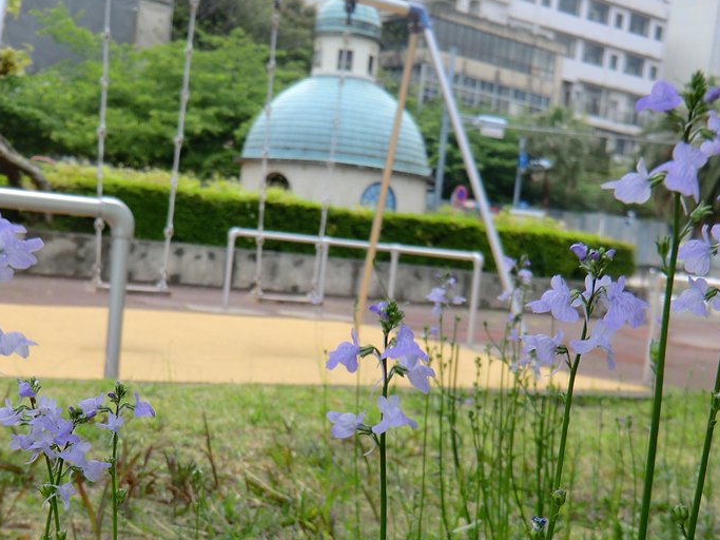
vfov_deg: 28.2
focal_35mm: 51
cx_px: 364
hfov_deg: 37.5
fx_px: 1061
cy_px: 397
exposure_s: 1/320
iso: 64
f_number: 3.6
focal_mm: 6.1
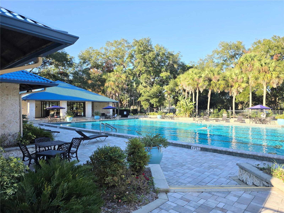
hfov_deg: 73.9
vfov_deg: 58.9
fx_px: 189
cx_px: 142
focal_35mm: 23
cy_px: 106
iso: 12
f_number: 1.7
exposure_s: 1/283
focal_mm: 6.3
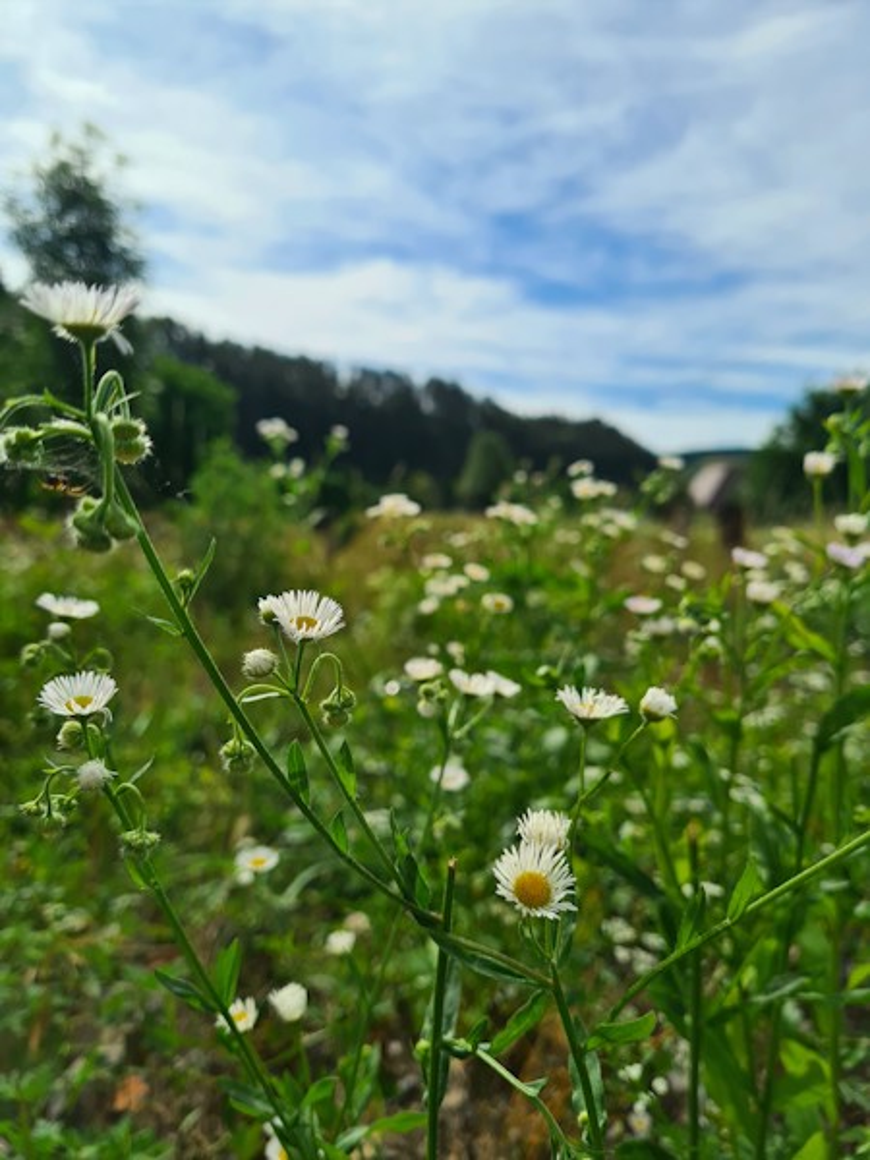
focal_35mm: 26
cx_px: 435
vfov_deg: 67.3
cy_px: 580
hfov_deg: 53.1
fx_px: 871
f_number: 1.8
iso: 50
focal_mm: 5.4
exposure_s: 1/5000
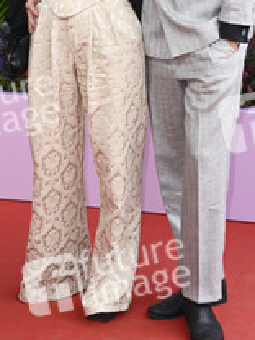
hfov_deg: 13.8
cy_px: 33
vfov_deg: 18.1
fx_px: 1051
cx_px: 154
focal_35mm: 107
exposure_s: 1/250
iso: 640
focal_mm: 58
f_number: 6.3
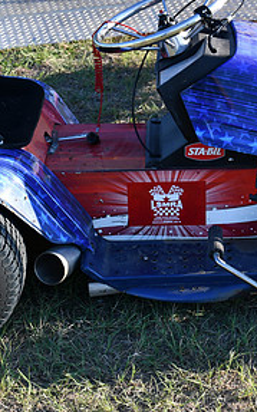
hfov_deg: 13.2
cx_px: 164
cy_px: 161
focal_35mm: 99
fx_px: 1111
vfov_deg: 21.0
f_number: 7.1
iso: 200
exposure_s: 1/250
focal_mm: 32
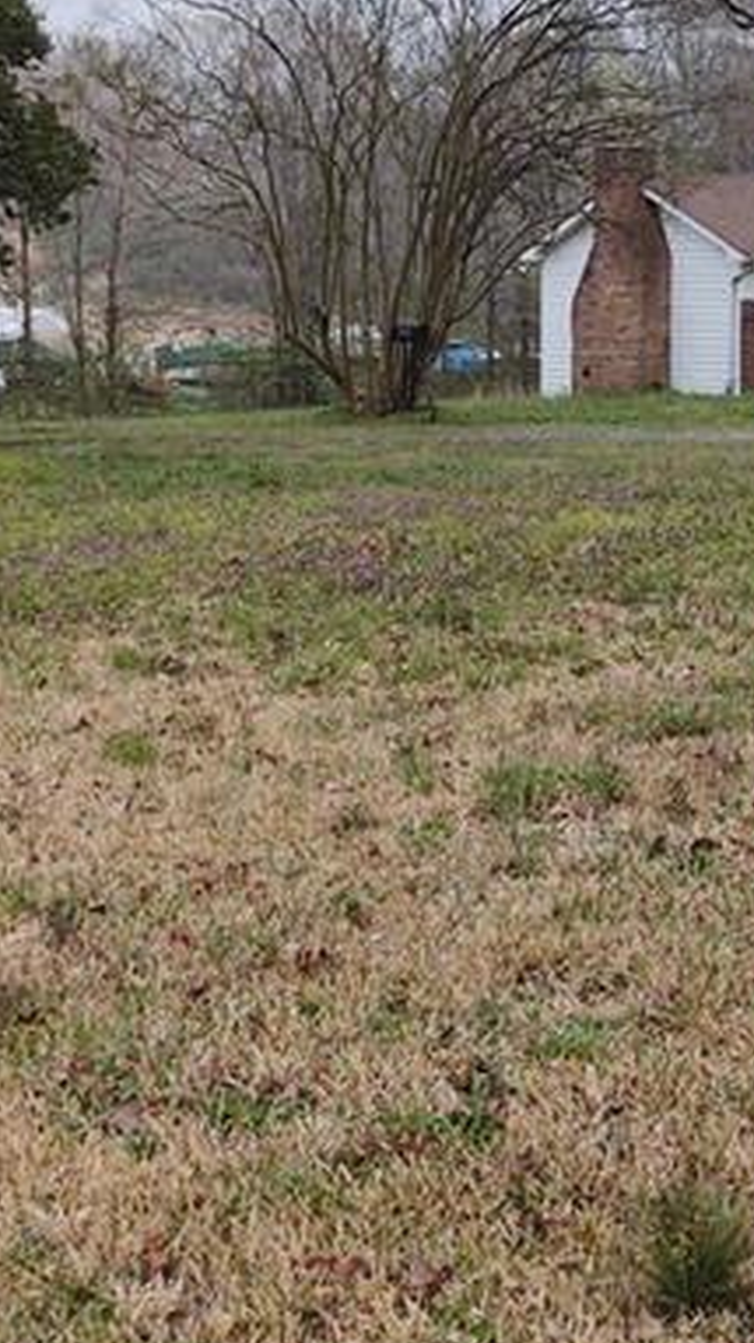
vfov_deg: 35.3
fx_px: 2100
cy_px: 498
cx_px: 470
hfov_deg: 20.3
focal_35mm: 59
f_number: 1.7
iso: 100
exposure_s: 1/413
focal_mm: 4.75
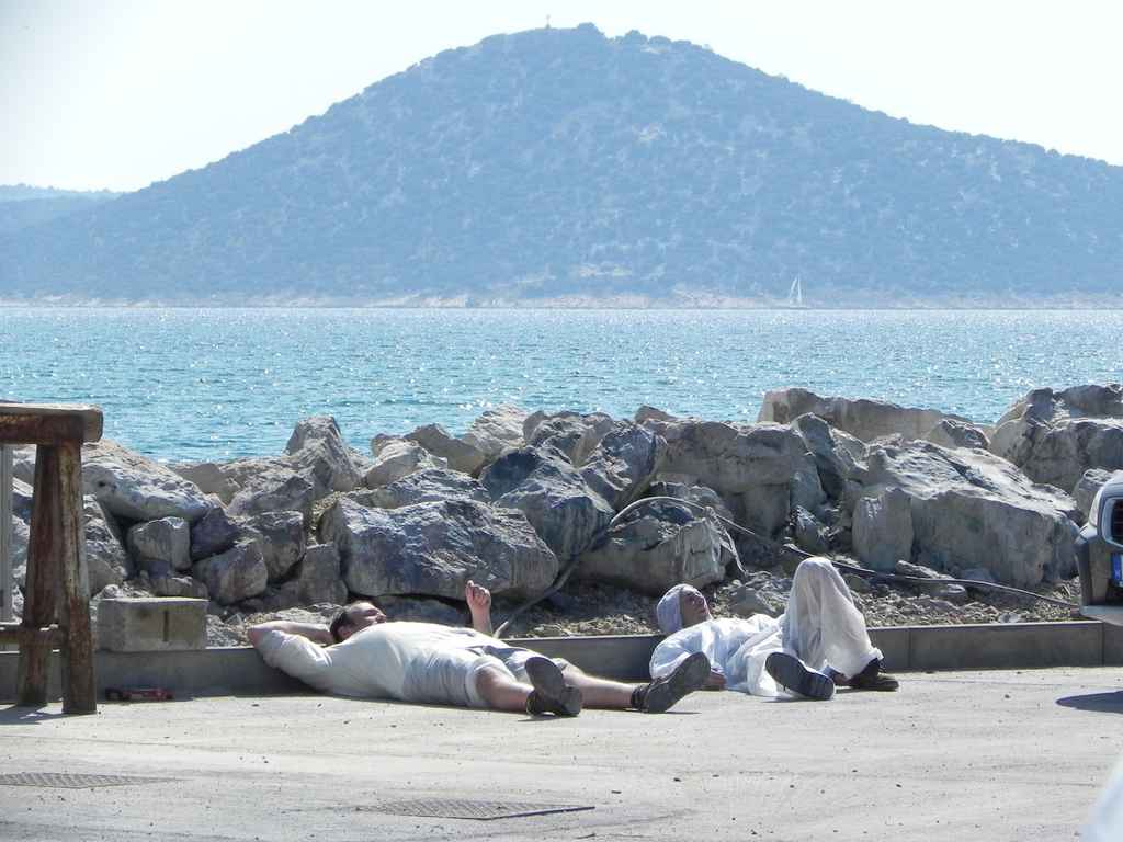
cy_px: 421
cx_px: 562
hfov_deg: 6.8
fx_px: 9441
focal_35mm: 291
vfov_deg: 5.1
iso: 160
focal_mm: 51.8
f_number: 8
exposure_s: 1/404
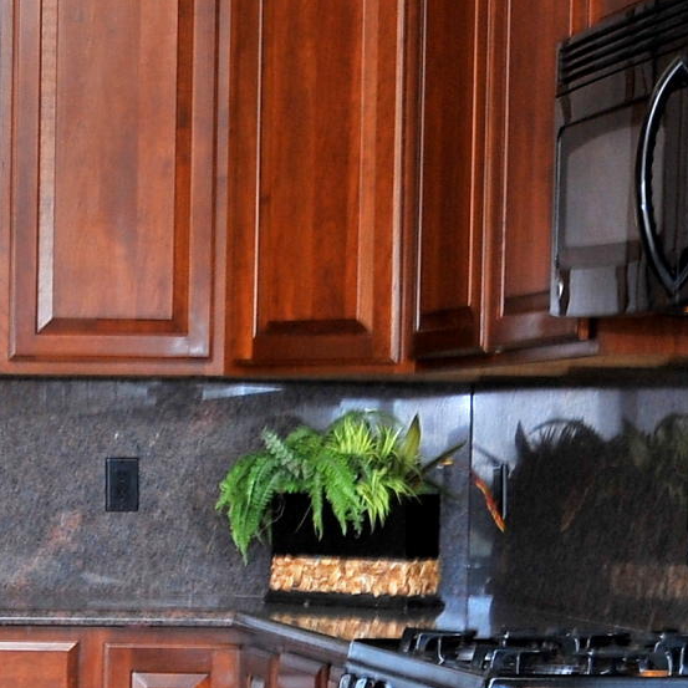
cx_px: -326
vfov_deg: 13.4
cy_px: 612
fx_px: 2901
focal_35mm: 129
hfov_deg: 12.9
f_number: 8
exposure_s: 1/30
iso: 640
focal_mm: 28
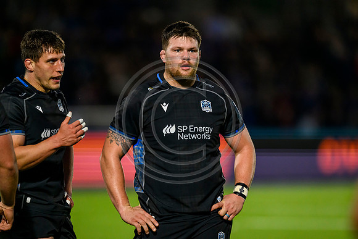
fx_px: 5570
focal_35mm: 560
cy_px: 120
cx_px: 179
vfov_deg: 2.5
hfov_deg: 3.7
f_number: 4
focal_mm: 560
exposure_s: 1/1250
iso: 5000
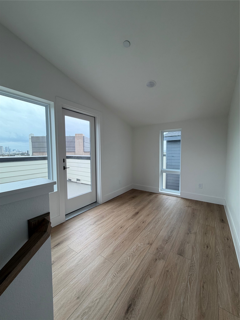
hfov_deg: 85.7
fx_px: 129
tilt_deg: -3.8
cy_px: 160
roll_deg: +0.4
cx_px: 120
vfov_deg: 102.1
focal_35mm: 14
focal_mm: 2.22
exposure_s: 1/162
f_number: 2.2
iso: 64
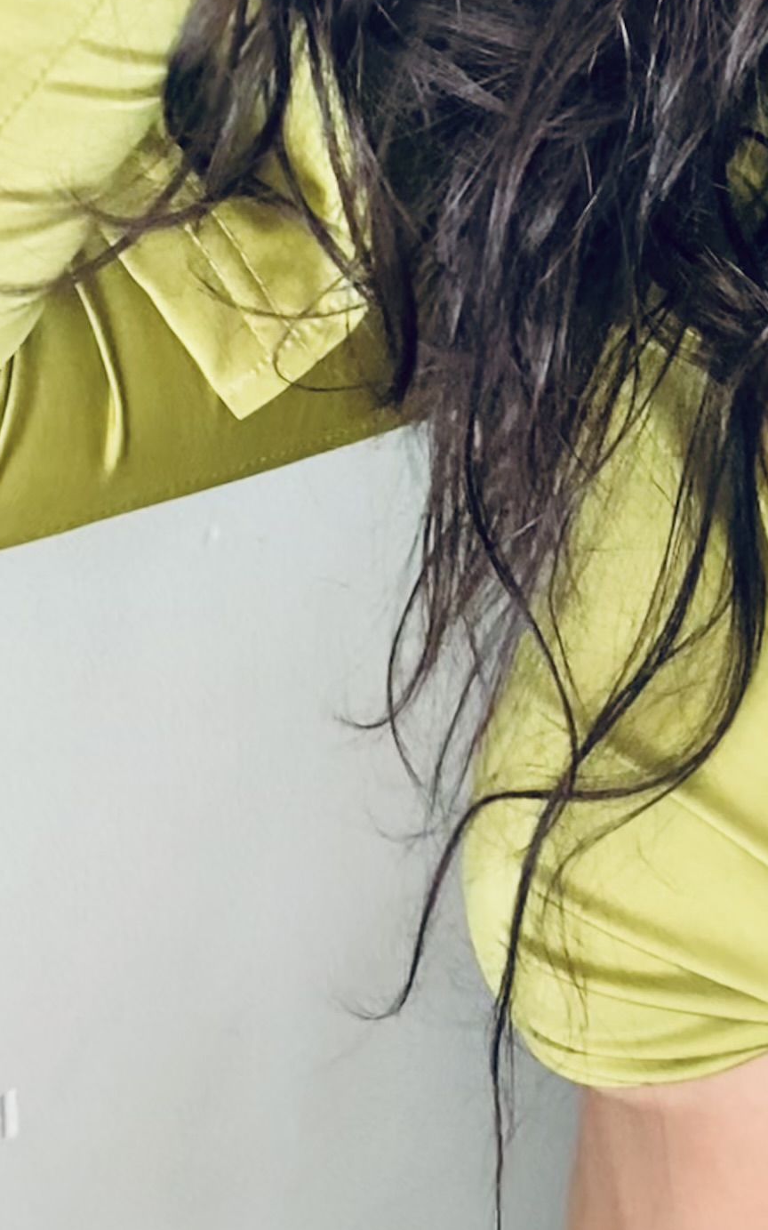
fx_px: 2378
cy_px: 379
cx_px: 901
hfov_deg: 17.5
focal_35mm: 71
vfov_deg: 28.7
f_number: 2.2
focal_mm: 2.71
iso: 200
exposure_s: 1/60
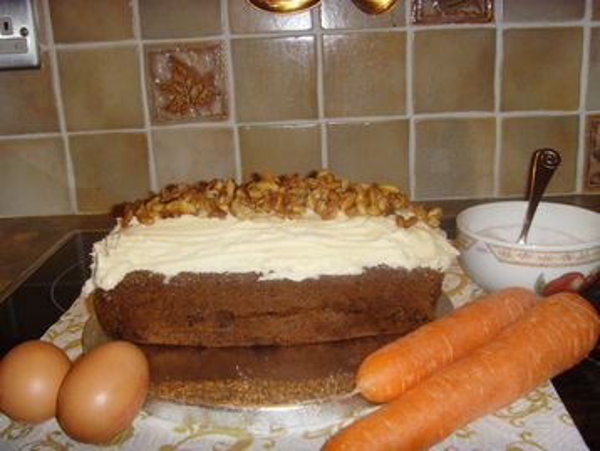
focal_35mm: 39
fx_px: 676
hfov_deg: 47.8
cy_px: 226
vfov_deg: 36.9
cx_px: 300
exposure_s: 1/45
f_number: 3.5
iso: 200
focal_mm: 6.6
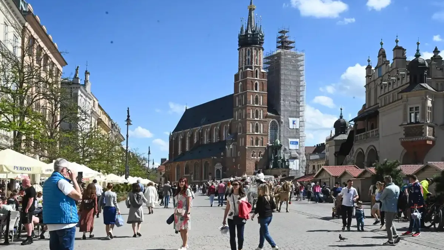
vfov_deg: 30.4
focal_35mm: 39
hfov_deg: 51.6
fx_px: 459
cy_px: 137
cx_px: 222
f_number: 14
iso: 3200
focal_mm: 37
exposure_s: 1/3200
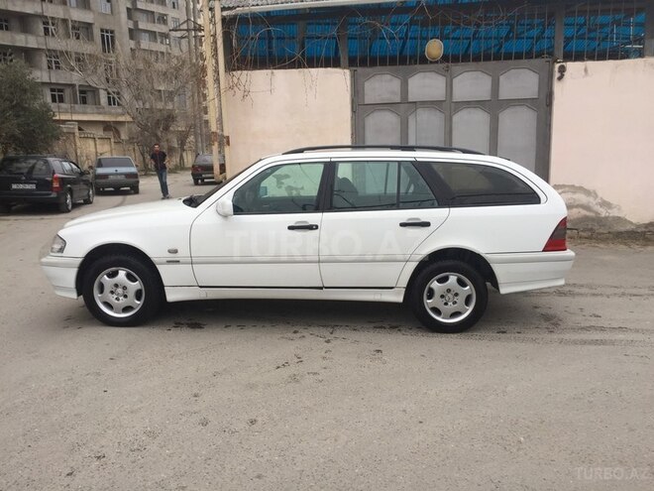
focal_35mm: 29
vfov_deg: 48.2
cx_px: 327
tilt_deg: -11.3
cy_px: 246
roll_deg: +0.3
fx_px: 548
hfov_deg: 61.7
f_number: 2.2
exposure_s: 1/100
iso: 32
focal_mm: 4.15
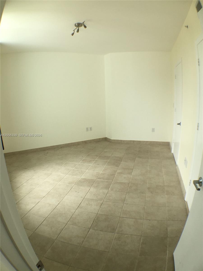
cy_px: 136
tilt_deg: -12.8
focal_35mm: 29
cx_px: 102
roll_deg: +2.8
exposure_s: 1/120
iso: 32
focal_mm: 4.15
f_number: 2.2
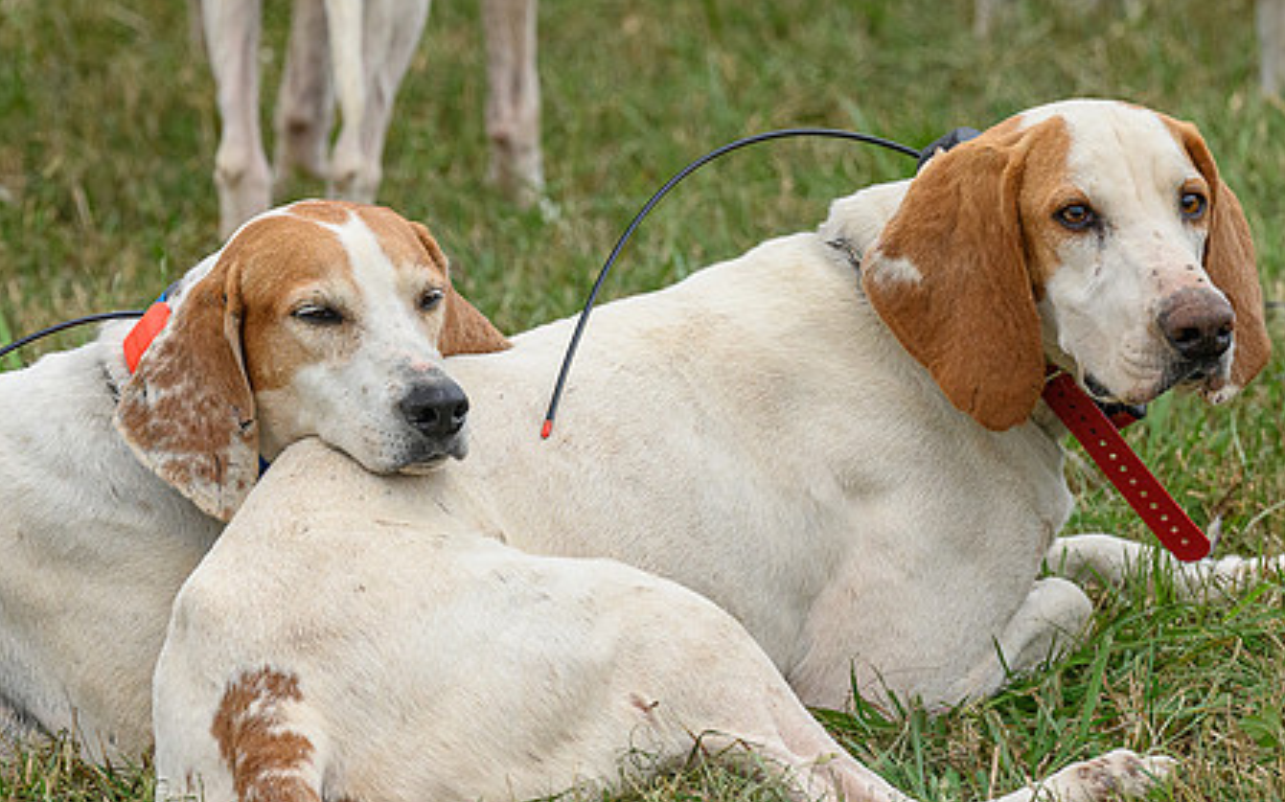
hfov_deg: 7.4
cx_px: 513
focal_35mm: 282
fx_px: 9872
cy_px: 508
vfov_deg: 4.7
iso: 2000
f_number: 5.6
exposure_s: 1/400
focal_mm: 175
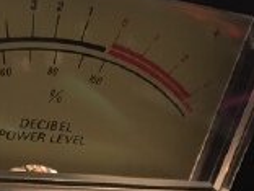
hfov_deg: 19.8
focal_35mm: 99
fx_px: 726
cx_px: 142
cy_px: 155
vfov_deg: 14.8
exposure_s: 1/15
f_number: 2.2
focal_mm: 4.15
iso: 250
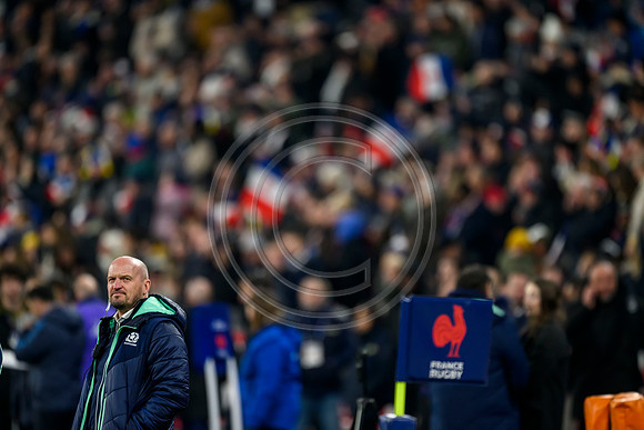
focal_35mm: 560
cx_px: 322
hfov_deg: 3.7
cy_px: 215
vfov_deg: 2.5
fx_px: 10020
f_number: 4
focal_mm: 560
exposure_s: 1/1250
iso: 2500
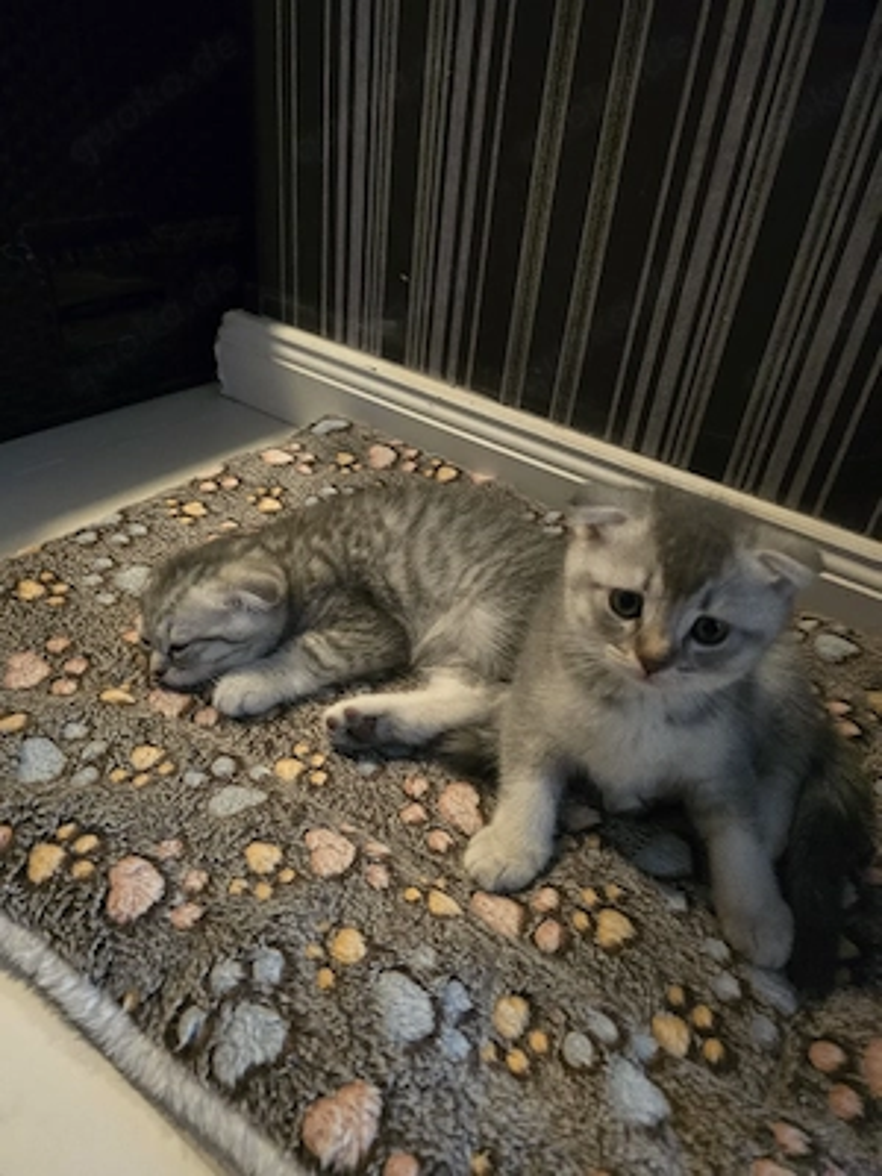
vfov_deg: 73.9
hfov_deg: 58.9
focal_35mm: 23
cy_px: 588
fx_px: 781
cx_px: 441
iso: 1600
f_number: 1.7
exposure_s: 1/50
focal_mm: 6.3
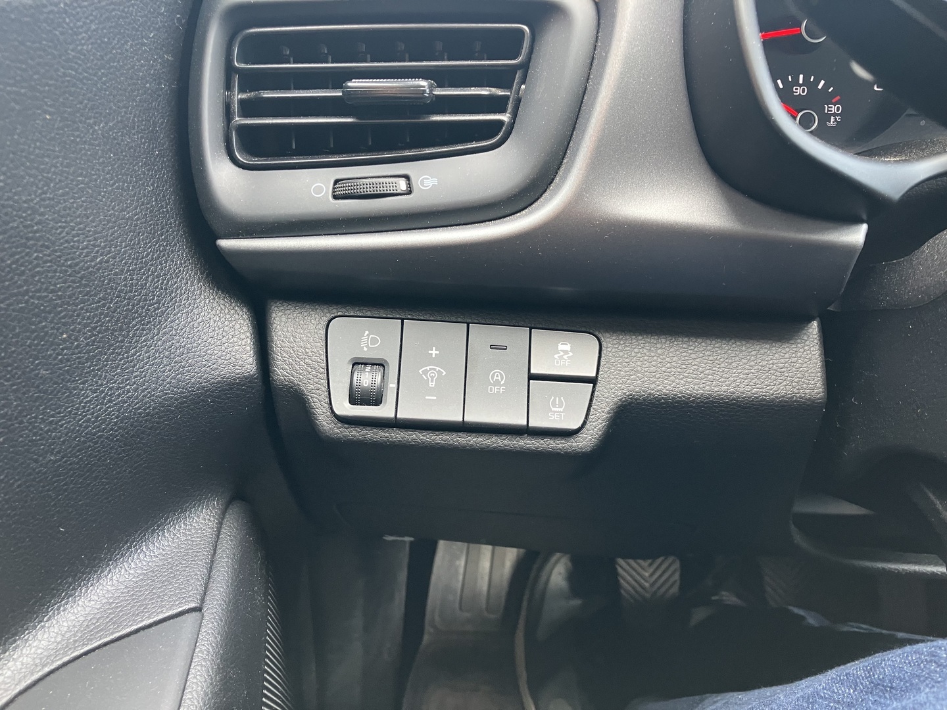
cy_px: 355
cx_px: 474
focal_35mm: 28
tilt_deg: -26.7
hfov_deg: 63.4
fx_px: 766
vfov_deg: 49.7
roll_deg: +0.2
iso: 100
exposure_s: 1/50
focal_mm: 3.99
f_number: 1.8
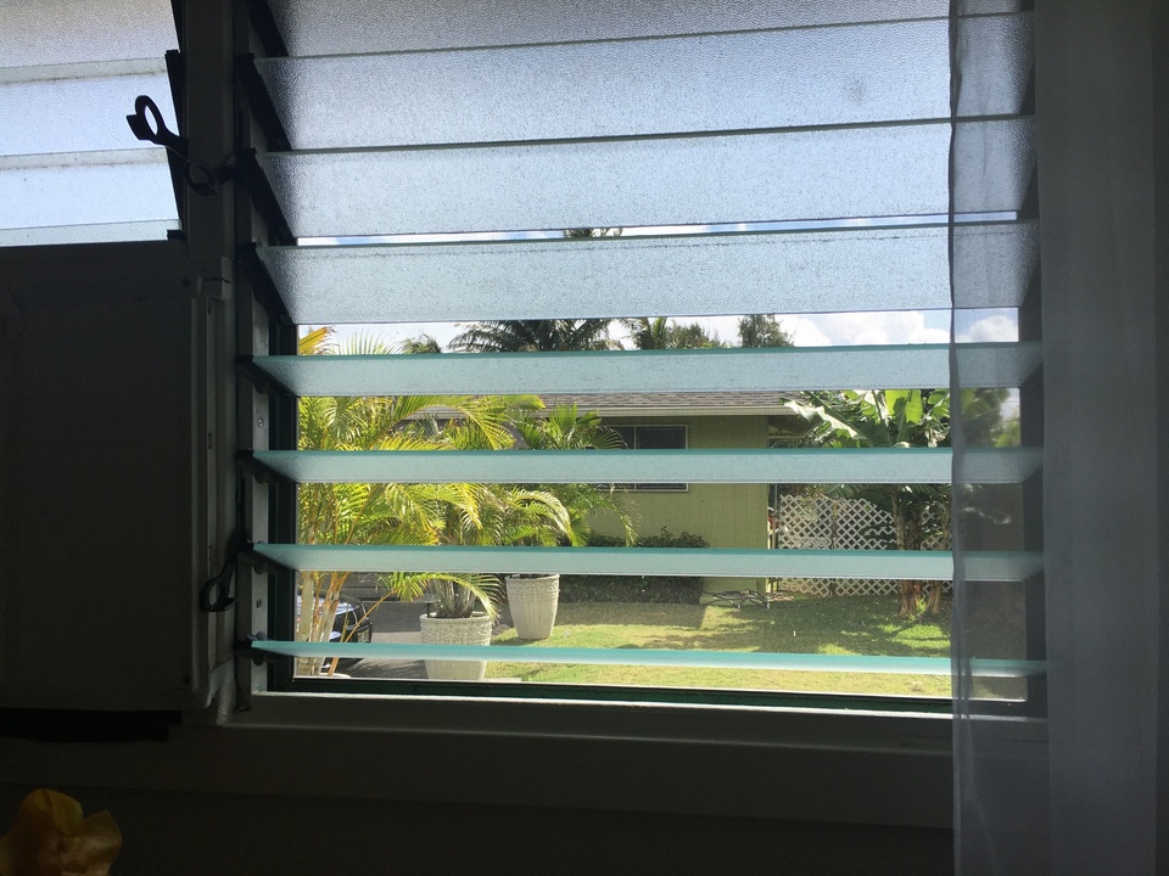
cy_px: 438
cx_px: 584
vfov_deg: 48.2
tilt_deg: +2.3
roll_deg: -0.1
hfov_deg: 61.7
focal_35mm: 29
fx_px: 979
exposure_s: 1/864
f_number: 2.2
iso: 25
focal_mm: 4.15
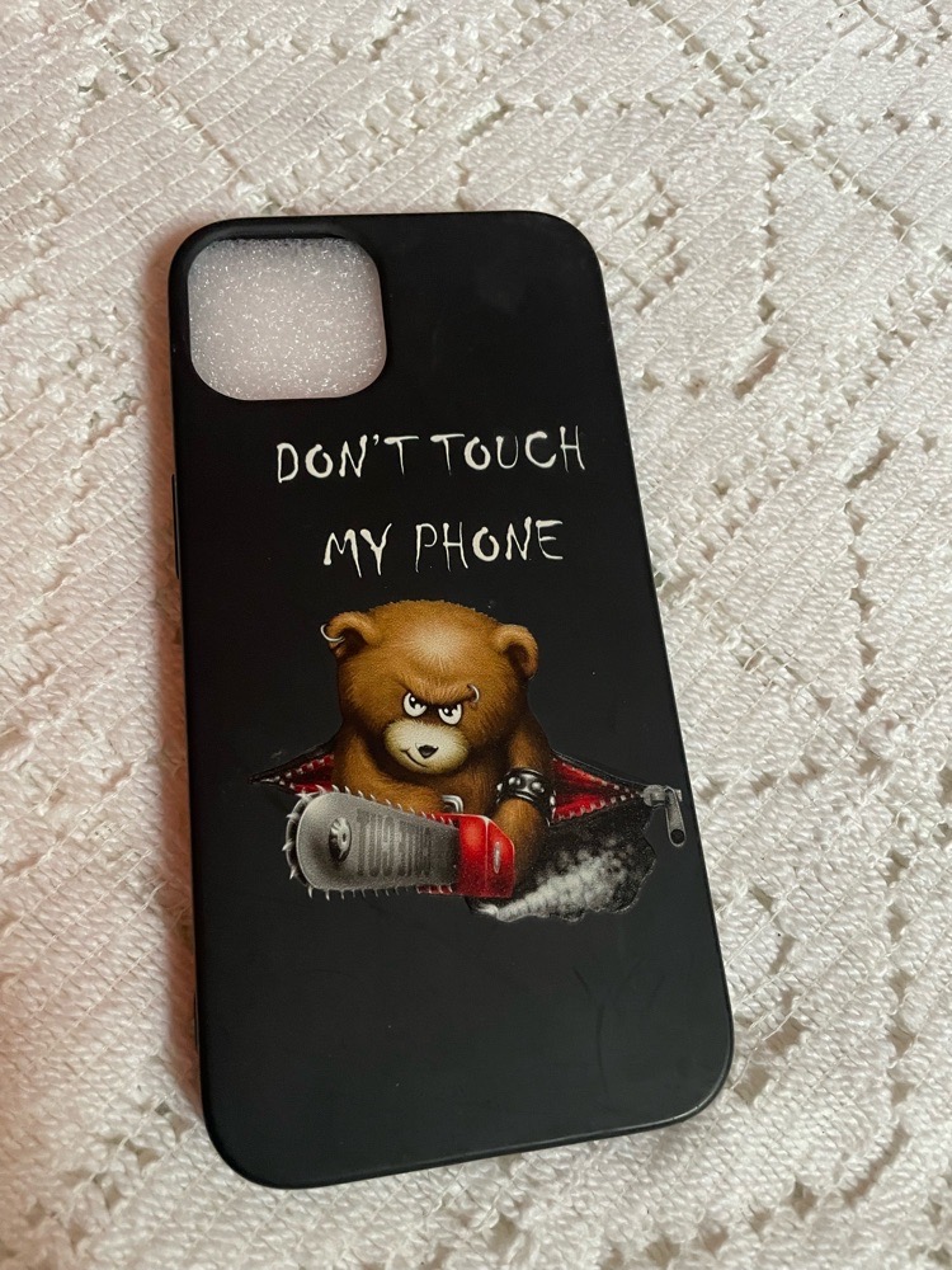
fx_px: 953
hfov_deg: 53.1
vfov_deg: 67.3
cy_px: 635
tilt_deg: -74.9
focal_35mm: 26
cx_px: 476
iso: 320
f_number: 1.6
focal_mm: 4.2
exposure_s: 1/50
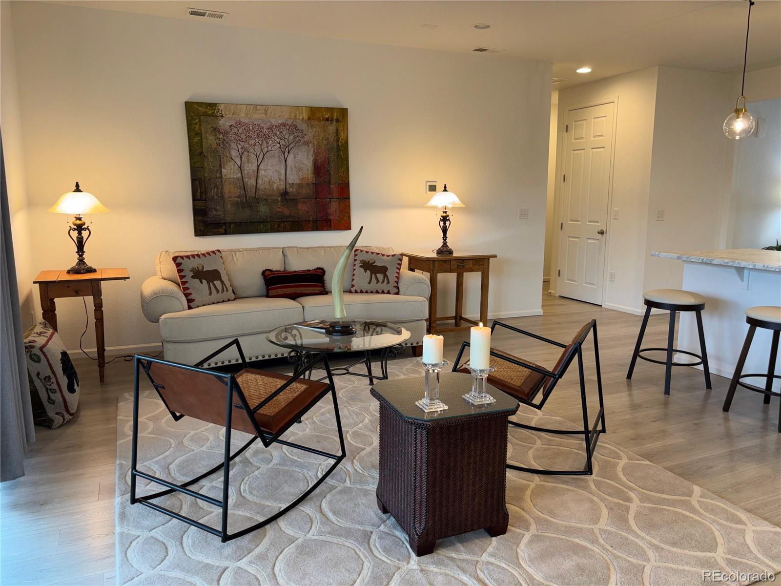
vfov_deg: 53.1
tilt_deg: -9.0
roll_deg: -0.8
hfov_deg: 67.3
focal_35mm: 26
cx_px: 390
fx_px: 587
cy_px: 293
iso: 32
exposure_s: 1/27
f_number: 1.6
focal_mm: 5.96
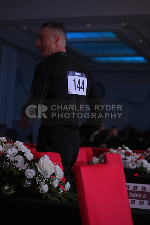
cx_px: 75
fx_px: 437
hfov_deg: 19.5
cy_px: 112
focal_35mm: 70
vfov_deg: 28.8
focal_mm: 70
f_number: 4
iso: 1600
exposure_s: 1/250
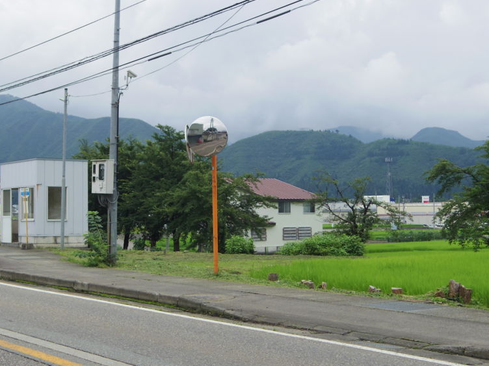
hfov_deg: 30.2
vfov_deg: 22.9
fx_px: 904
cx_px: 192
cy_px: 186
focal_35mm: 64
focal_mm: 8.5
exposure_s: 1/1000
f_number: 3.2
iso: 125
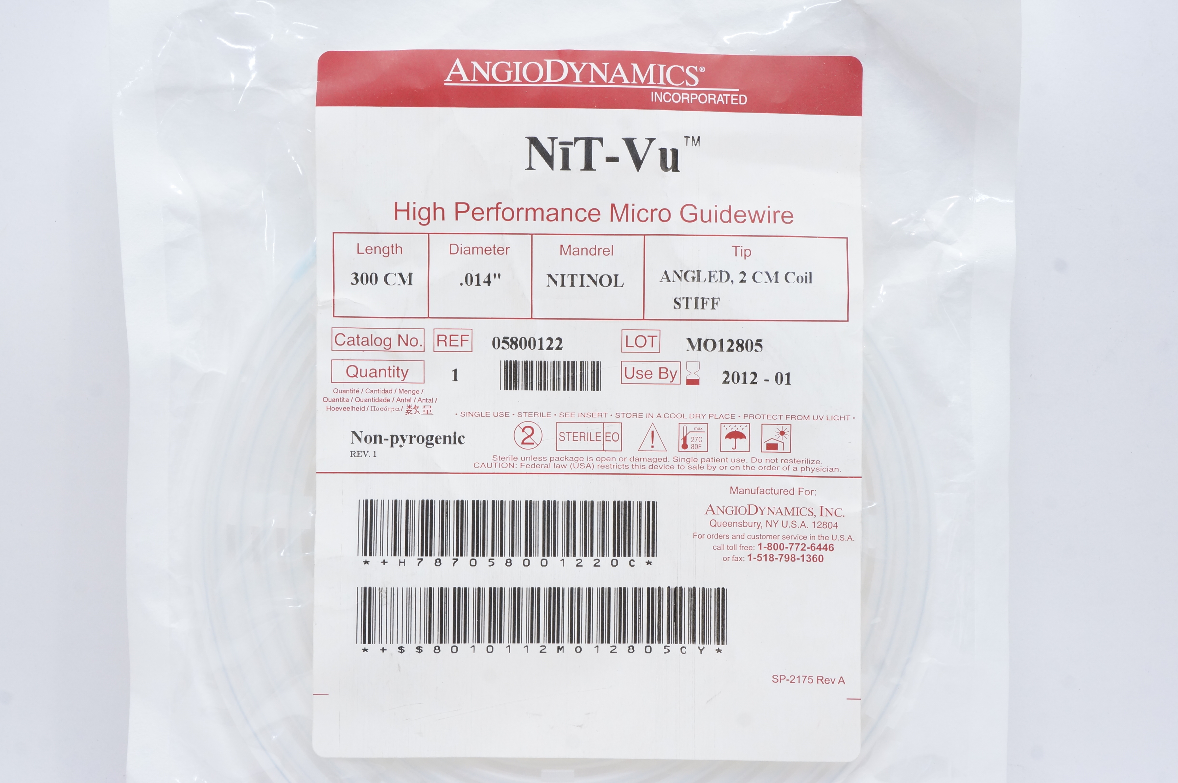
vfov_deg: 29.8
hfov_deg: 43.6
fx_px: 1471
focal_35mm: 45
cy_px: 392
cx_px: 589
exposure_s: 1/10
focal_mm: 30
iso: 800
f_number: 13
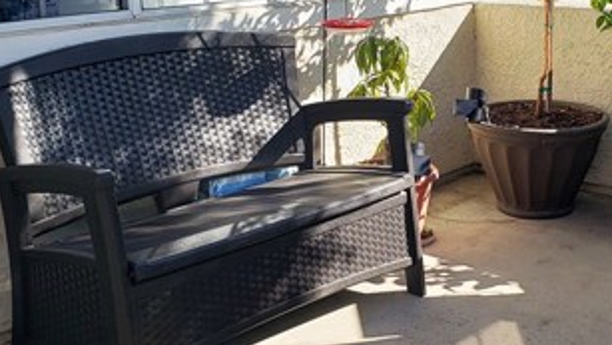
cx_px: 413
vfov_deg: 20.4
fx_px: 958
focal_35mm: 59
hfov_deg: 35.1
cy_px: 120
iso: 50
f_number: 2.4
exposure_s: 1/686
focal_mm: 4.3
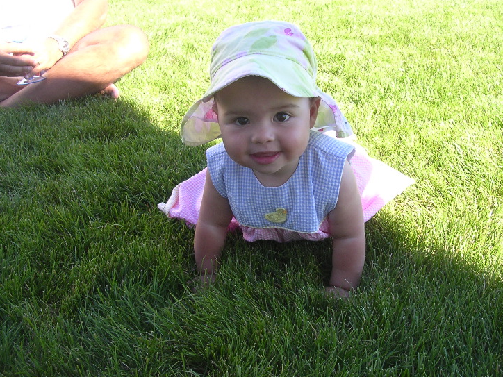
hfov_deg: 44.8
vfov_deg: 34.3
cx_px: 268
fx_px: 610
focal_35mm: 42
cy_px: 180
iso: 100
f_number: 2.8
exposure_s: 1/165
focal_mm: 5.8
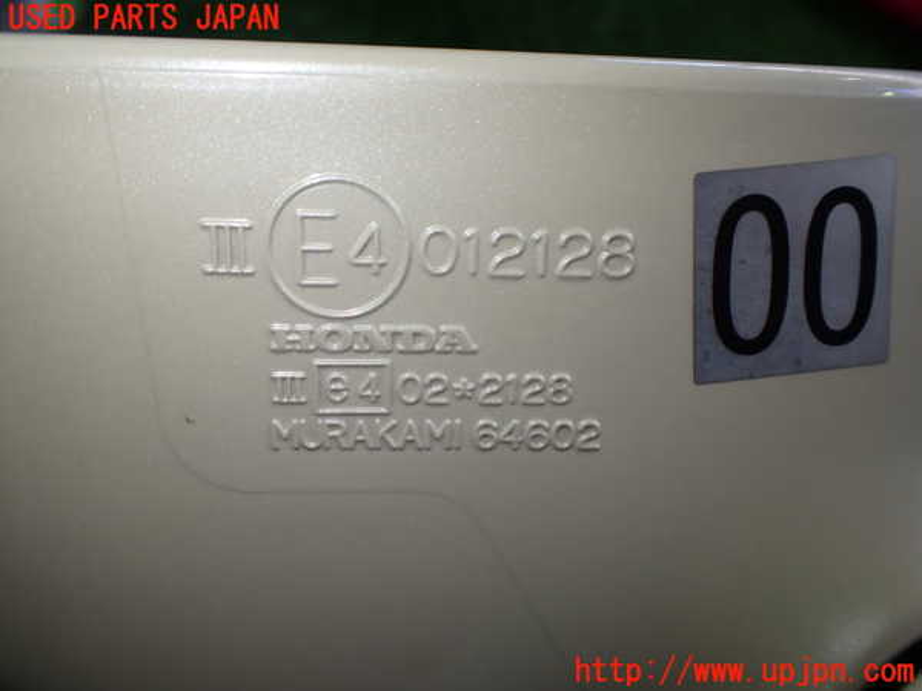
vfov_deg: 46.8
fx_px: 799
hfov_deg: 60.0
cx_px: 461
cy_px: 346
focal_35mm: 30
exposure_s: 1/160
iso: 100
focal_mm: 5.4
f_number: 2.3
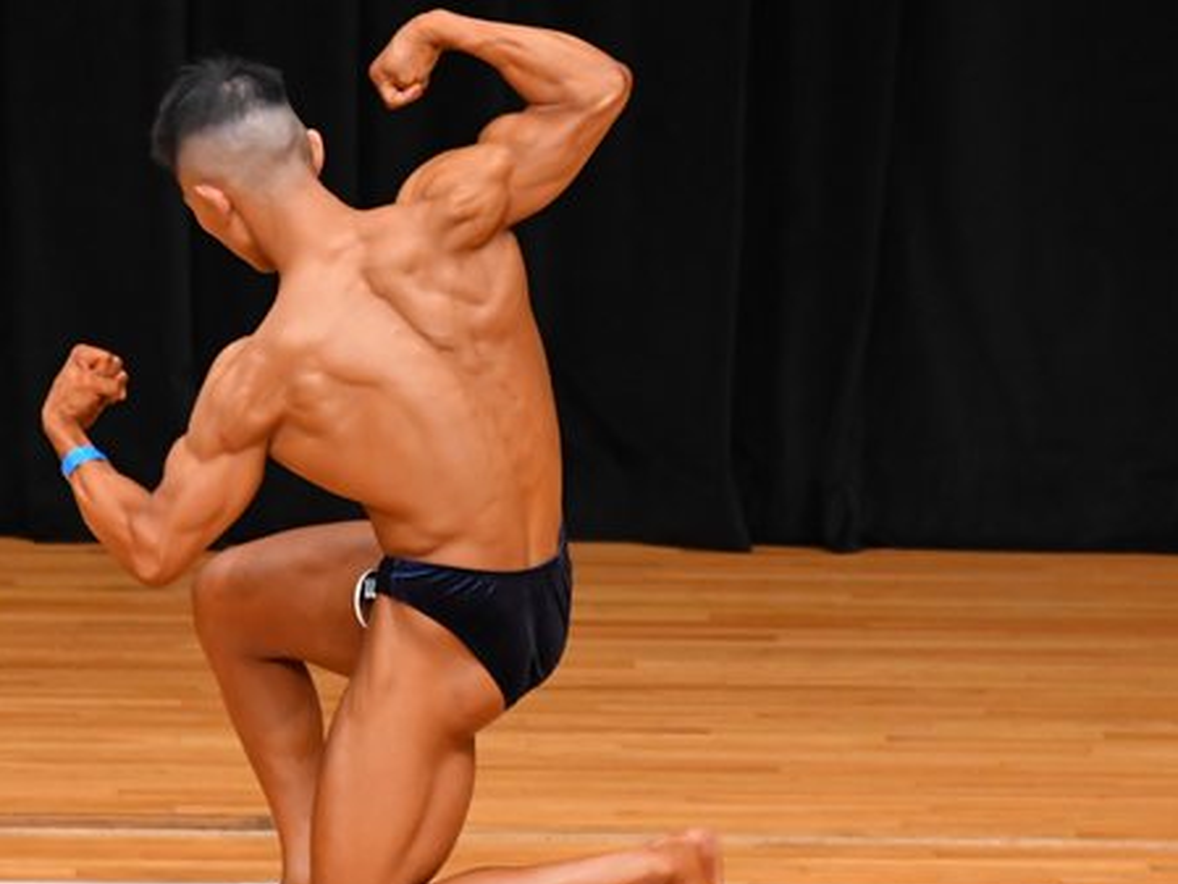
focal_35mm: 572
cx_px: 400
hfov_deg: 3.5
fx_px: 19471
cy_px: 464
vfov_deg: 2.6
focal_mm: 230
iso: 3200
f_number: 5.6
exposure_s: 1/400
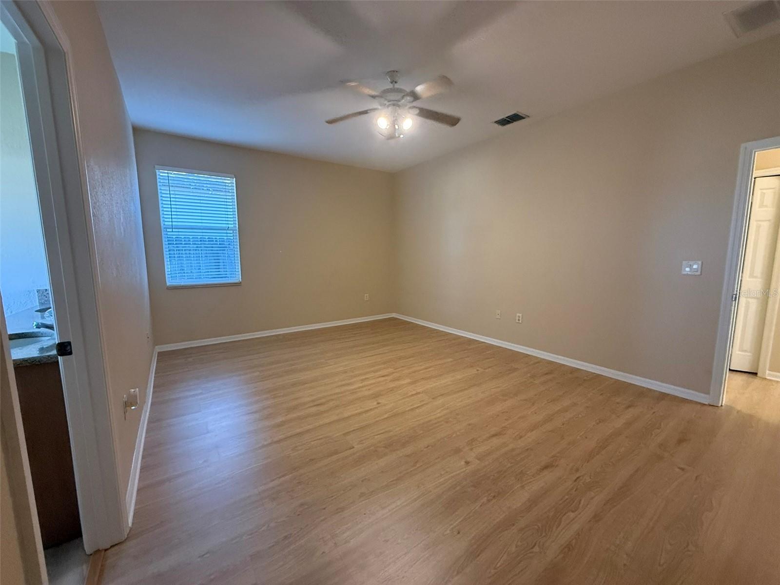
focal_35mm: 14
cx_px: 390
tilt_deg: -6.9
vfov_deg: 85.7
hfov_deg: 102.1
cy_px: 292
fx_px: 315
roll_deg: -0.3
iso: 500
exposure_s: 1/60
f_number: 2.2
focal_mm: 2.22
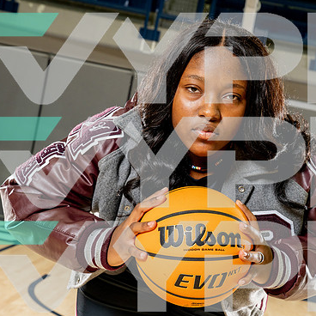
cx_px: 191
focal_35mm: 71
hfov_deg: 24.3
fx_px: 733
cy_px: 163
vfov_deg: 24.3
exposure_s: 1/250
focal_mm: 53
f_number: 8
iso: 640
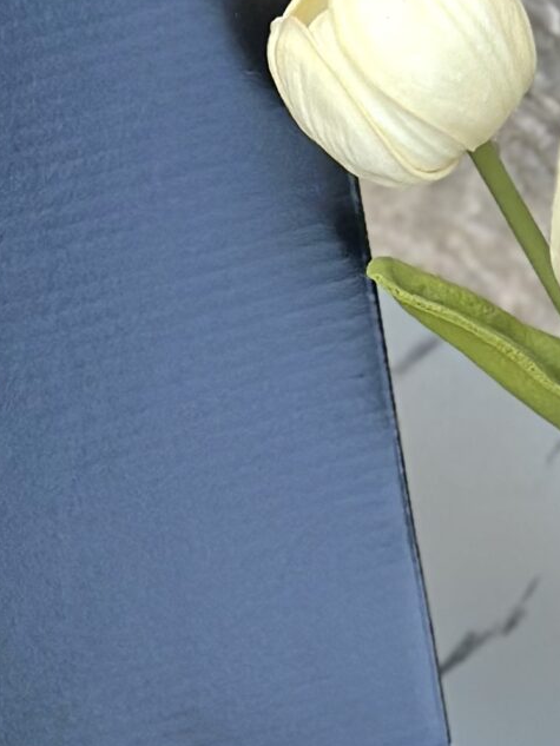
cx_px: 62
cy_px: 1323
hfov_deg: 7.6
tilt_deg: -68.6
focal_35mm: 194
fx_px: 4183
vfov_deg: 9.7
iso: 80
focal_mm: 6.86
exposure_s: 1/1085
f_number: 1.78
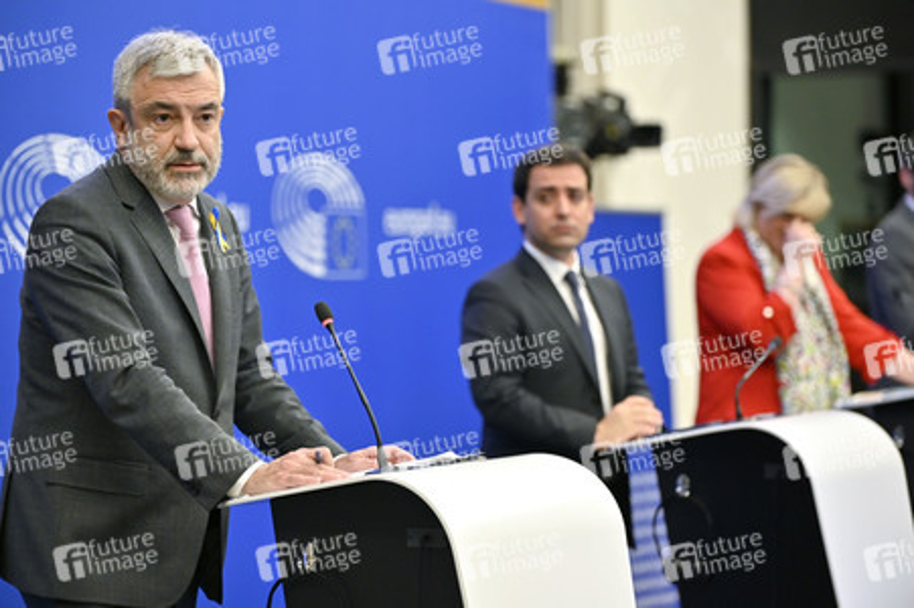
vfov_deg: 11.2
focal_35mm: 122
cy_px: 304
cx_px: 457
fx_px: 3095
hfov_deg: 16.8
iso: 1600
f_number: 2.8
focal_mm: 122
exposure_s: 1/320
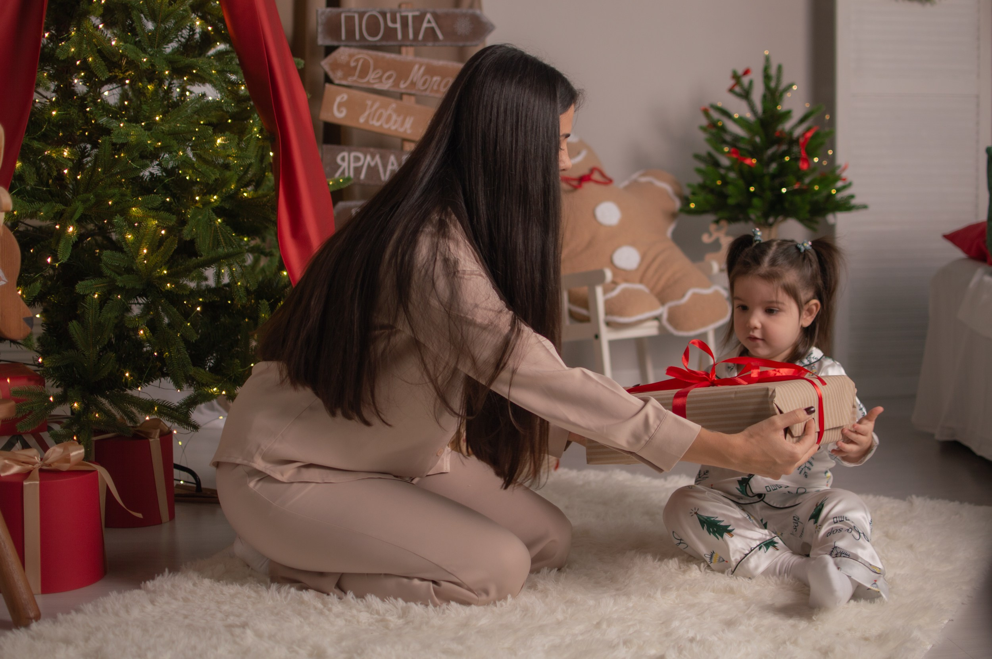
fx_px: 1445
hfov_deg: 37.9
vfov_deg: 25.7
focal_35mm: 52
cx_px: 496
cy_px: 330
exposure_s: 1/125
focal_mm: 35
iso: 100
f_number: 2
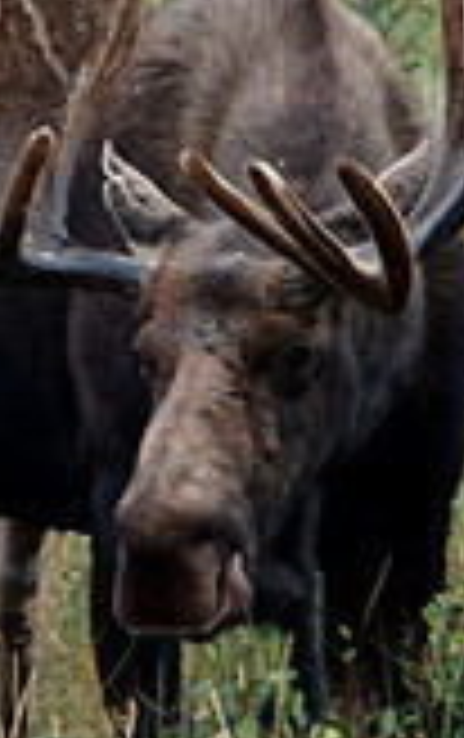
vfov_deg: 5.5
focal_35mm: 378
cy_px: 324
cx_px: 149
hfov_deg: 3.5
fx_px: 7621
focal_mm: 70
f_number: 4.5
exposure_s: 1/30
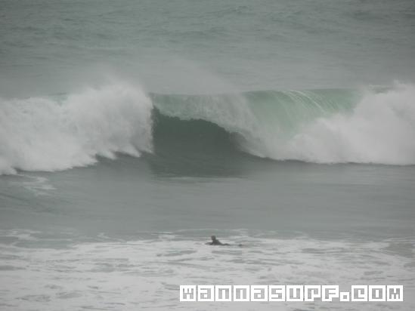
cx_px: 208
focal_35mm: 397
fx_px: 4761
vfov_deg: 3.7
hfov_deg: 5.0
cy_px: 156
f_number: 3.3
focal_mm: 66.1
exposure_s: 1/160
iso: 80
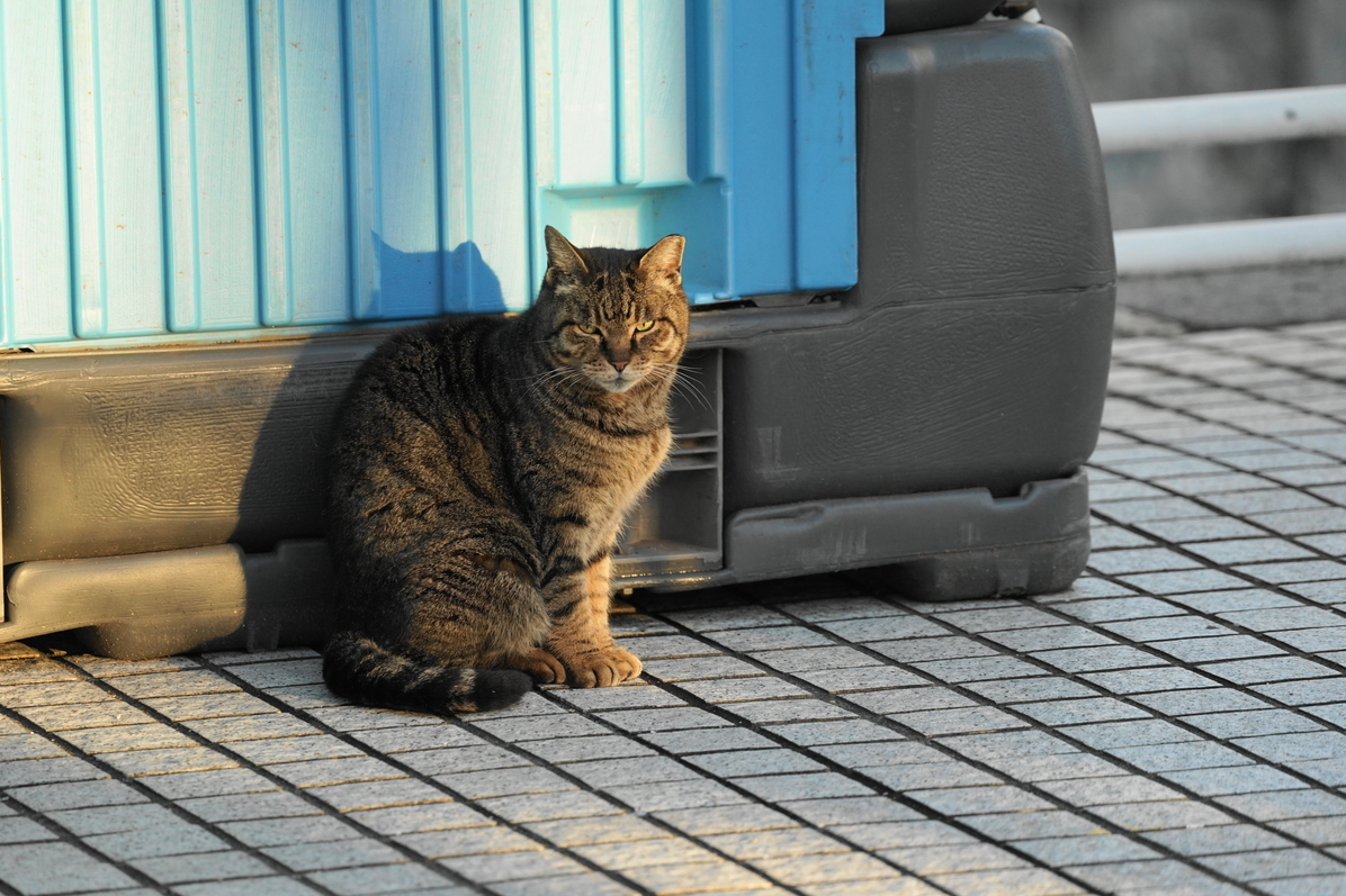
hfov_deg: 6.8
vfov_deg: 4.6
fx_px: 11252
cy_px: 449
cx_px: 672
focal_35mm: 301
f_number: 5.6
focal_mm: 300
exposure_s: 1/320
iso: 500
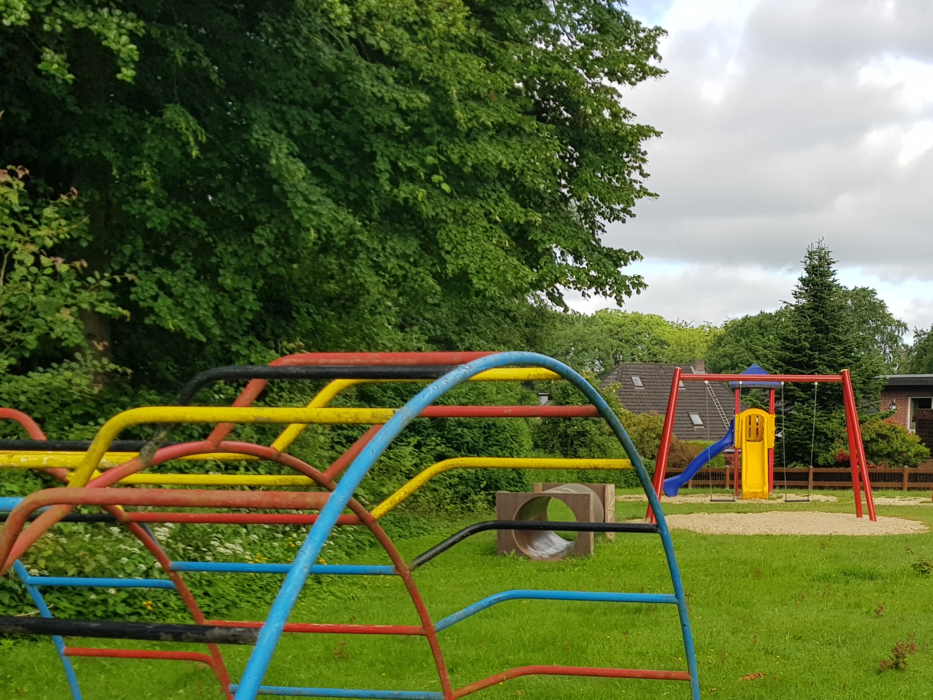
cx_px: 716
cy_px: 683
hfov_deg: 35.3
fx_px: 1428
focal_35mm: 53
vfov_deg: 26.2
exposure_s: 1/864
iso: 40
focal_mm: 4.2
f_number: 1.7
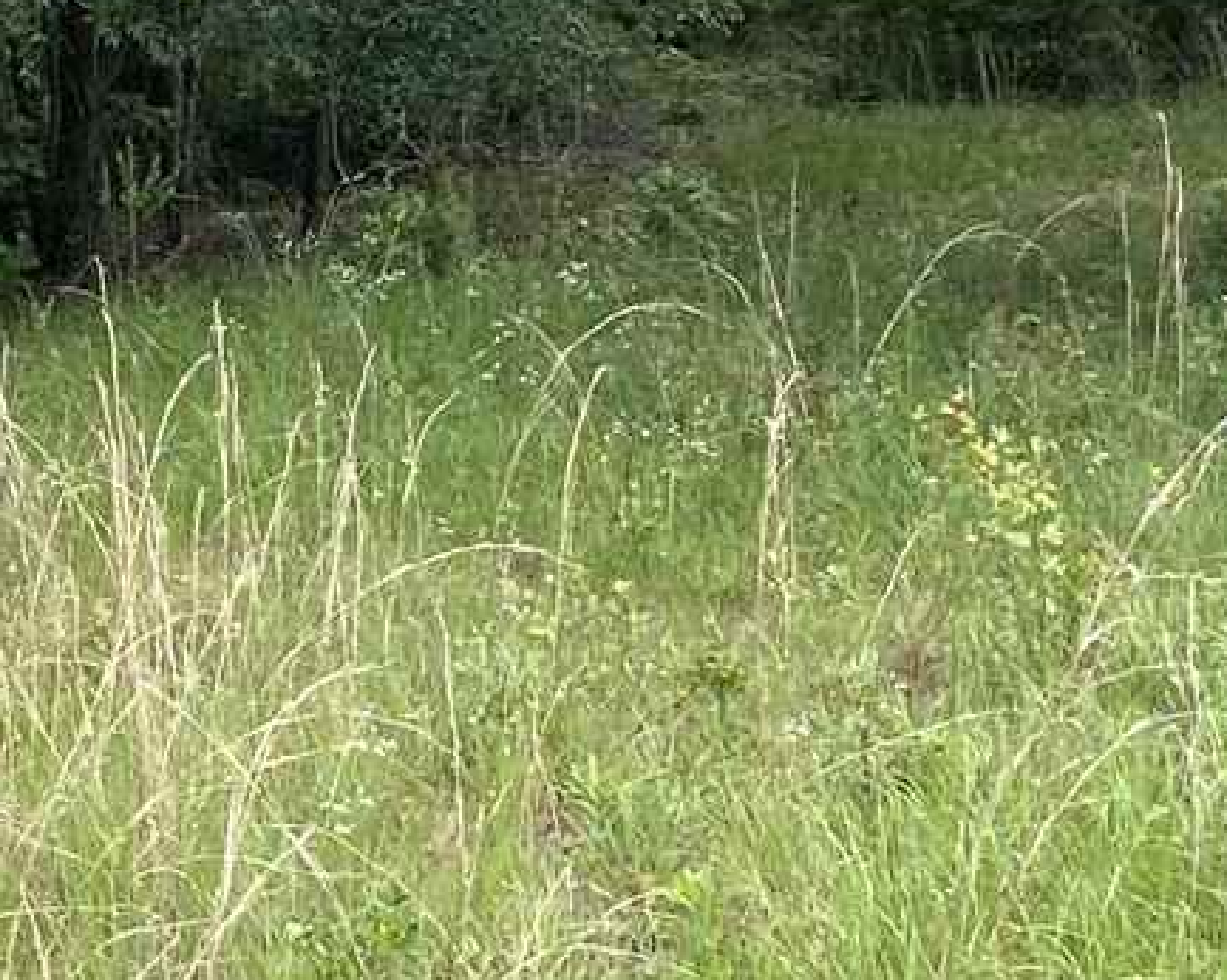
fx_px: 4900
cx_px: -366
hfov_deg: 13.7
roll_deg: +0.9
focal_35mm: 135
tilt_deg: -4.4
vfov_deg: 11.4
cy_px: 552
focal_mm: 4.25
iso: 32
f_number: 1.8
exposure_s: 1/451
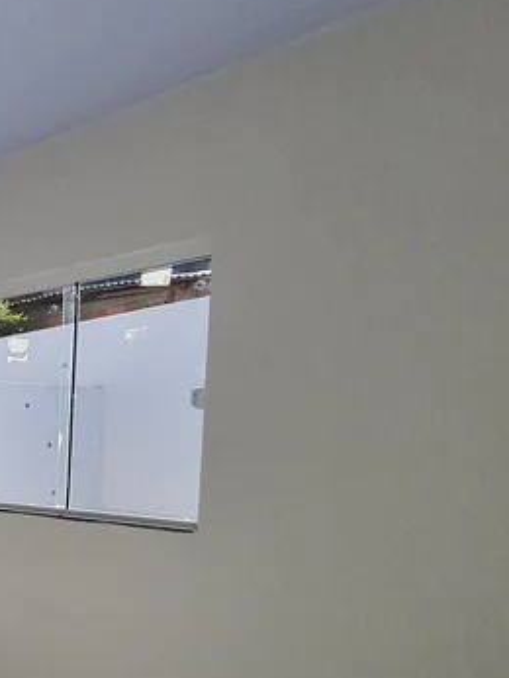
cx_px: -264
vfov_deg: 55.3
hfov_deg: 28.3
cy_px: 514
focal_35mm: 31
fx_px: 607
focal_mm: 1.74
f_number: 2.2
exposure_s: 1/846
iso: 50
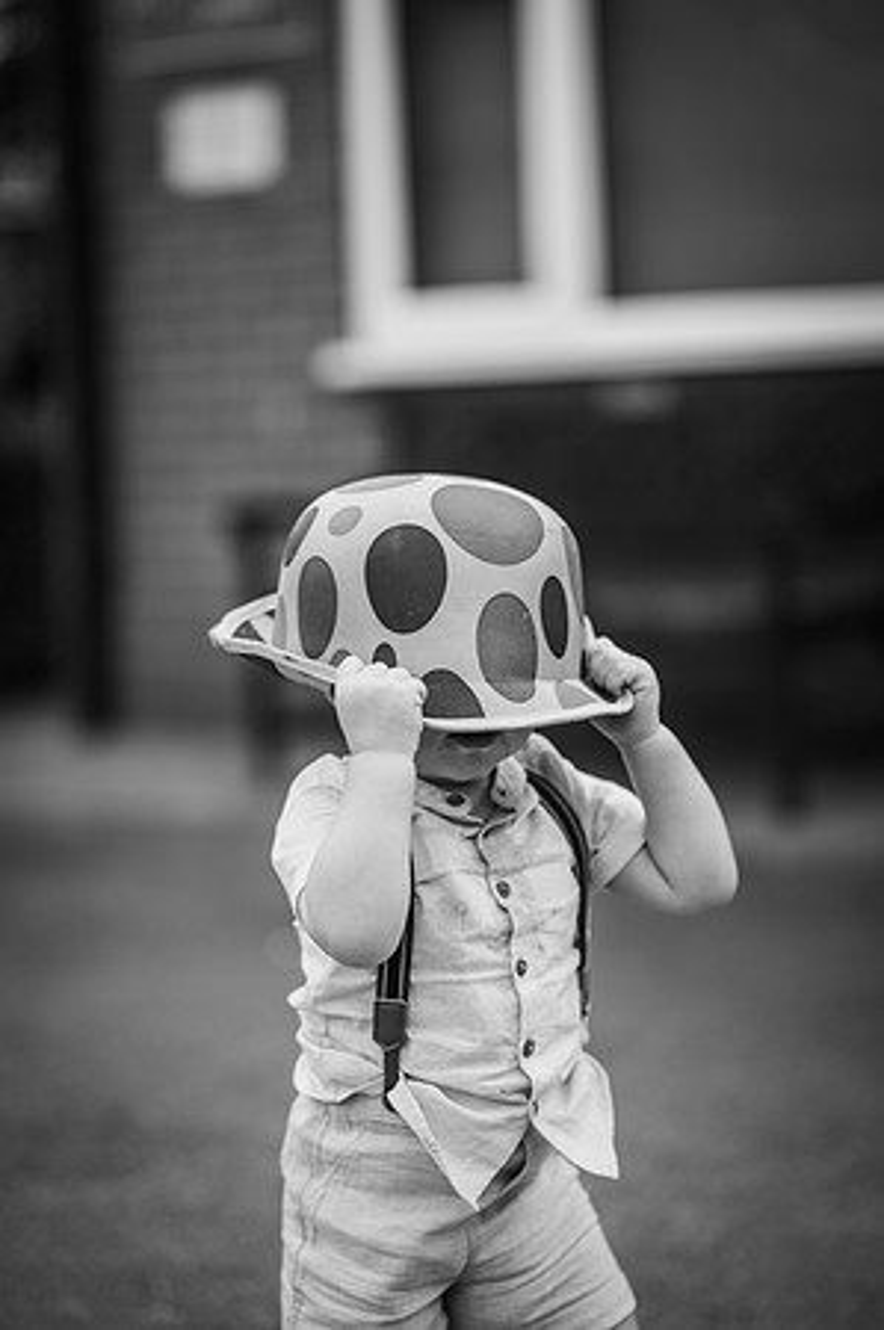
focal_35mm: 85
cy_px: 665
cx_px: 442
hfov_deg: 16.0
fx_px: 3138
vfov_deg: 23.9
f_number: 2
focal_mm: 85
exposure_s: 1/320
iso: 100
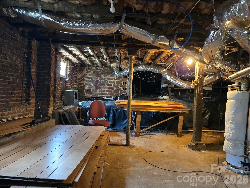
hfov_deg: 73.9
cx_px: 125
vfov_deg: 58.9
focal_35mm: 23
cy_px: 94
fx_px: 166
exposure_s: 1/60
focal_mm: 5.4
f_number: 1.8
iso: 1000
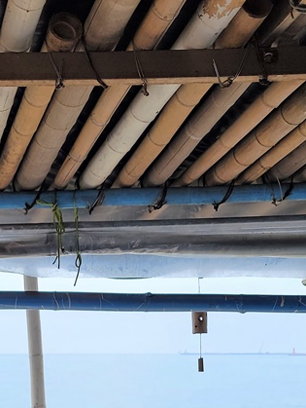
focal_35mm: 62
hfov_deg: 23.5
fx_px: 730
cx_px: 78
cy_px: 325
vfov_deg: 30.4
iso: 40
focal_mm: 5.4
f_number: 1.8
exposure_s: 1/750
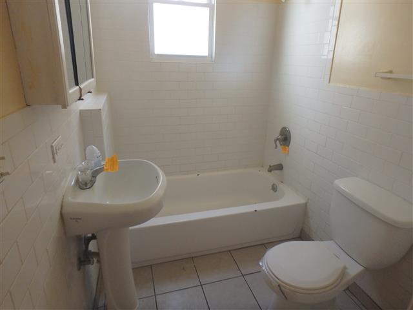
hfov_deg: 79.0
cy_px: 155
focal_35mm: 21
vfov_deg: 63.4
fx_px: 251
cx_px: 206
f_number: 3.5
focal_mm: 3.7
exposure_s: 1/30
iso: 400
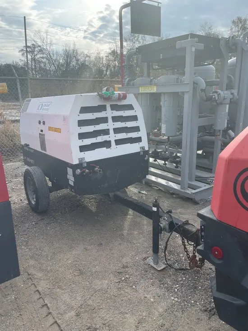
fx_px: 248
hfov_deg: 53.1
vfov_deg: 67.3
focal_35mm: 26
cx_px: 124
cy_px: 166
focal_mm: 4.2
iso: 32
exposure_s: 1/1715
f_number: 1.6
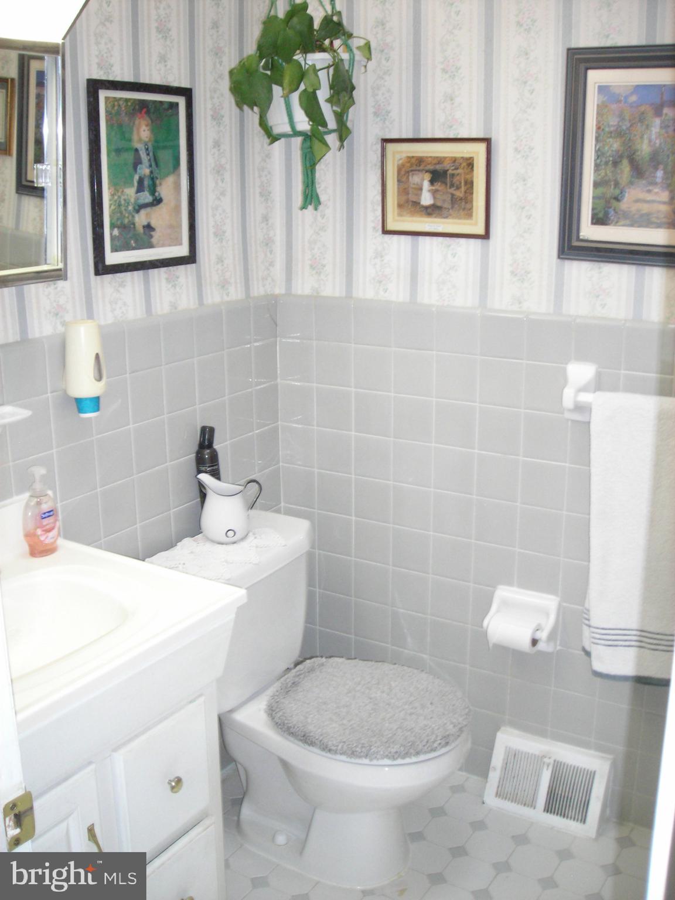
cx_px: 338
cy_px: 450
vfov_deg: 49.0
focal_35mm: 38
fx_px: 988
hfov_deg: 37.7
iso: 200
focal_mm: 6.3
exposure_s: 1/26.7
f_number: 3.2
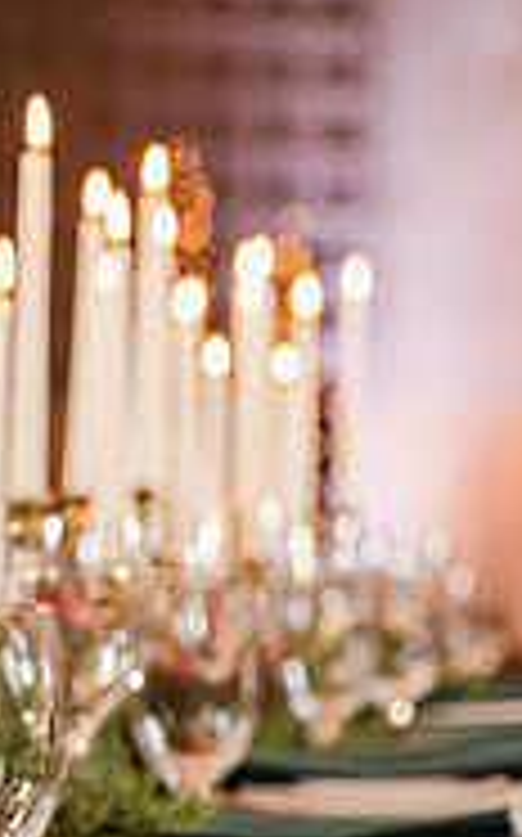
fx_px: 3625
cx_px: 477
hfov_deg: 8.2
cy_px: 853
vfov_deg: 13.0
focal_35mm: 159
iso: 400
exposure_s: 1/80
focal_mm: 50
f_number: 3.2
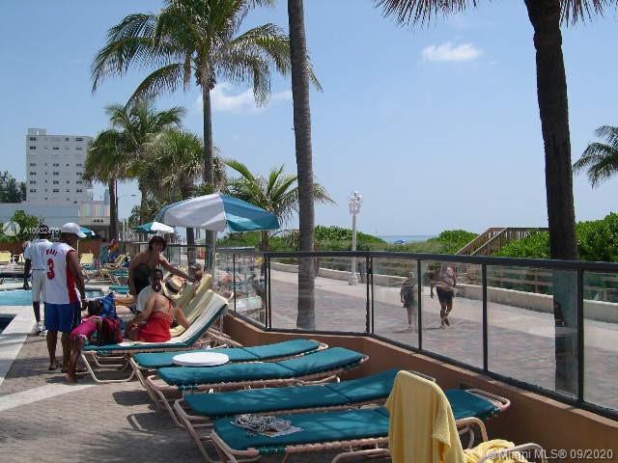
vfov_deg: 37.7
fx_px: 678
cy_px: 232
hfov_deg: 49.0
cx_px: 309
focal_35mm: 38
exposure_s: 1/280
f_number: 7.6
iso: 100
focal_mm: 8
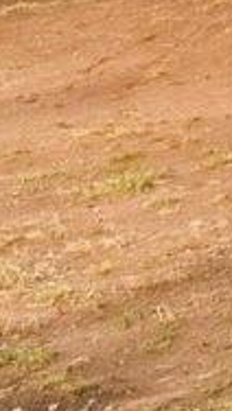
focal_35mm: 171
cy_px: -467
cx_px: 2029
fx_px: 1867
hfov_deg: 3.5
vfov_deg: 11.2
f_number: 8
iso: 100
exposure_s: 1/125
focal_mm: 15
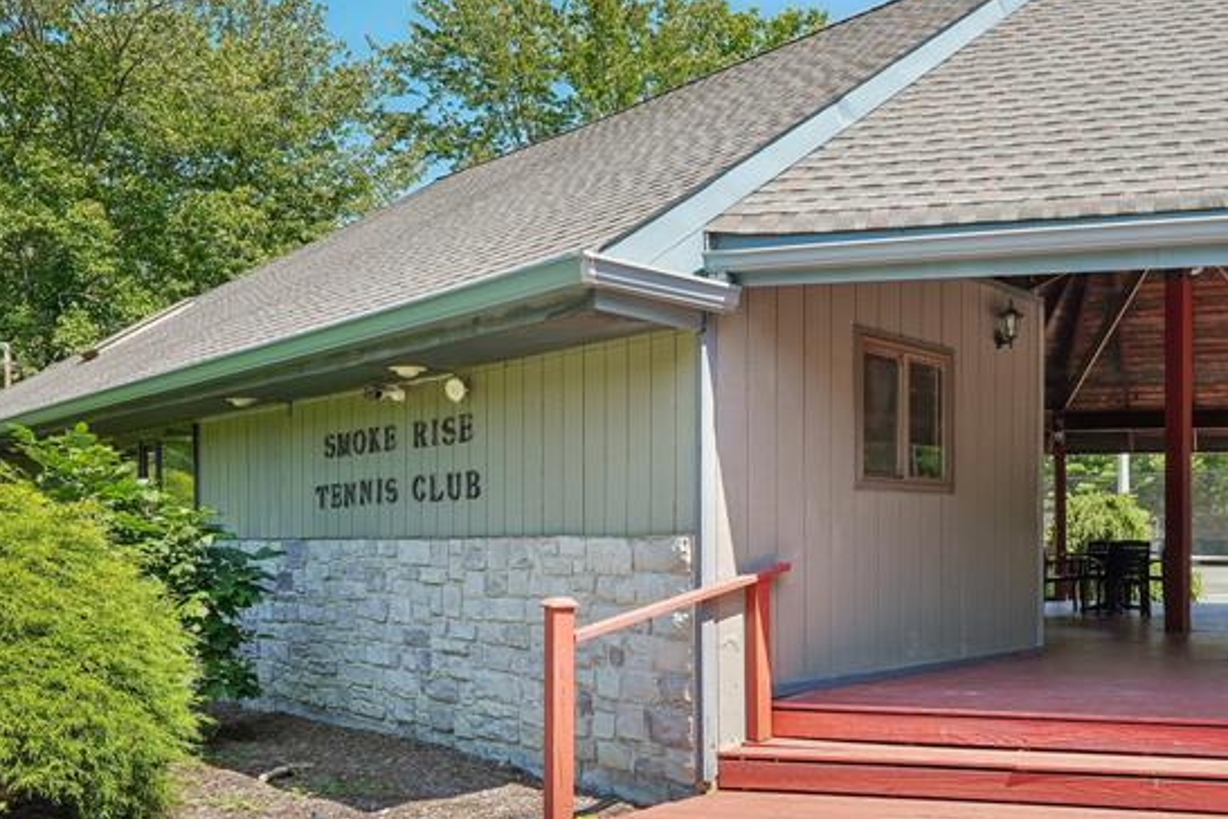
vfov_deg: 42.0
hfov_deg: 54.9
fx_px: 1055
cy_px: 529
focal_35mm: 31
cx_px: 1030
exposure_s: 1/50
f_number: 9
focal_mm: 16.5
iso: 100
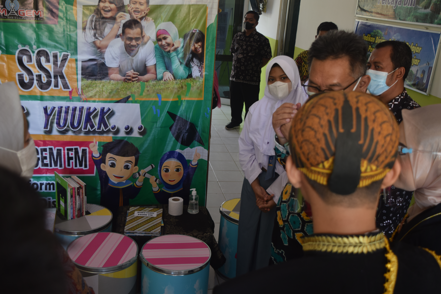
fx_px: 459
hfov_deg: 51.3
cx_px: 220
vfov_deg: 35.5
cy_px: 147
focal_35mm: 38
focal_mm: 25
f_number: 4
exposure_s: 1/80
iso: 400
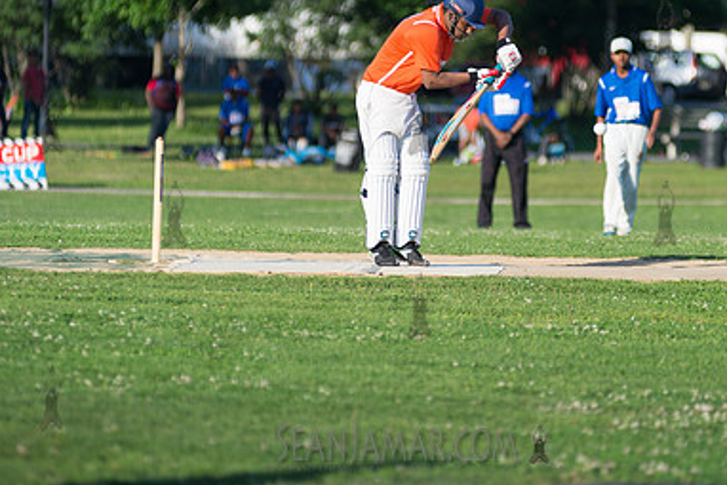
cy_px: 121
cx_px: 419
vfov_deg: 4.5
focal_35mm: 304
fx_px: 6141
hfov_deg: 6.8
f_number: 2.8
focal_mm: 200
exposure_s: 1/1600
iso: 200
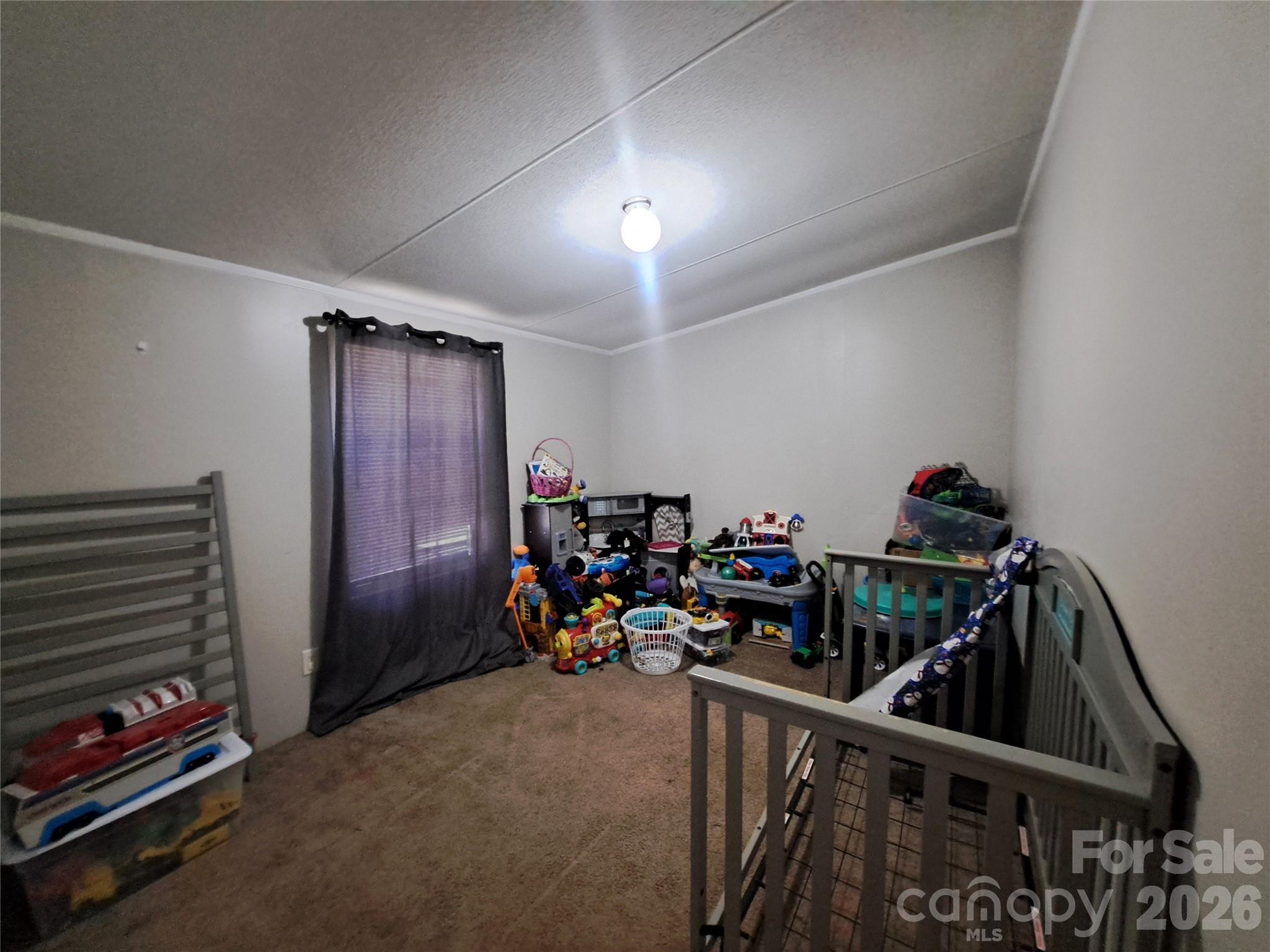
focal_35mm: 13
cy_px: 476
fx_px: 477
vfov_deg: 89.9
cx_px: 635
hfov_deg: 106.2
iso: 500
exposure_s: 1/24
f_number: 2.2
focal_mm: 1.74
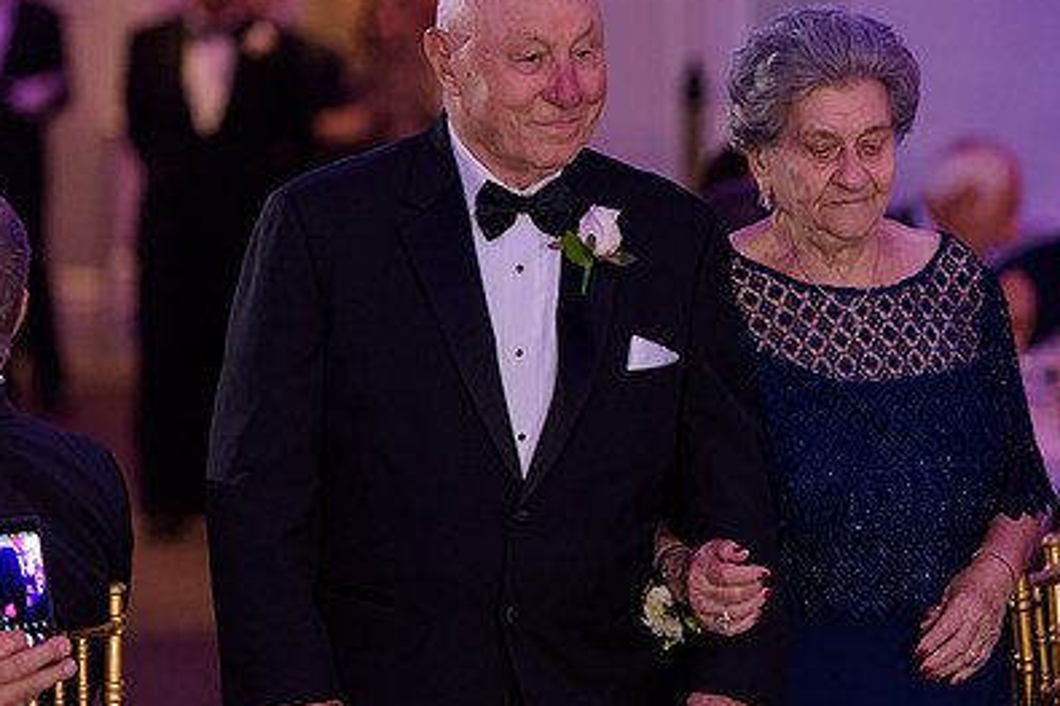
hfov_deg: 8.8
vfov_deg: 5.8
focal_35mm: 235
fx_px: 6916
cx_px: 722
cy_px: 307
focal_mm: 160
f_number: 3.2
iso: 1600
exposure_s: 1/125
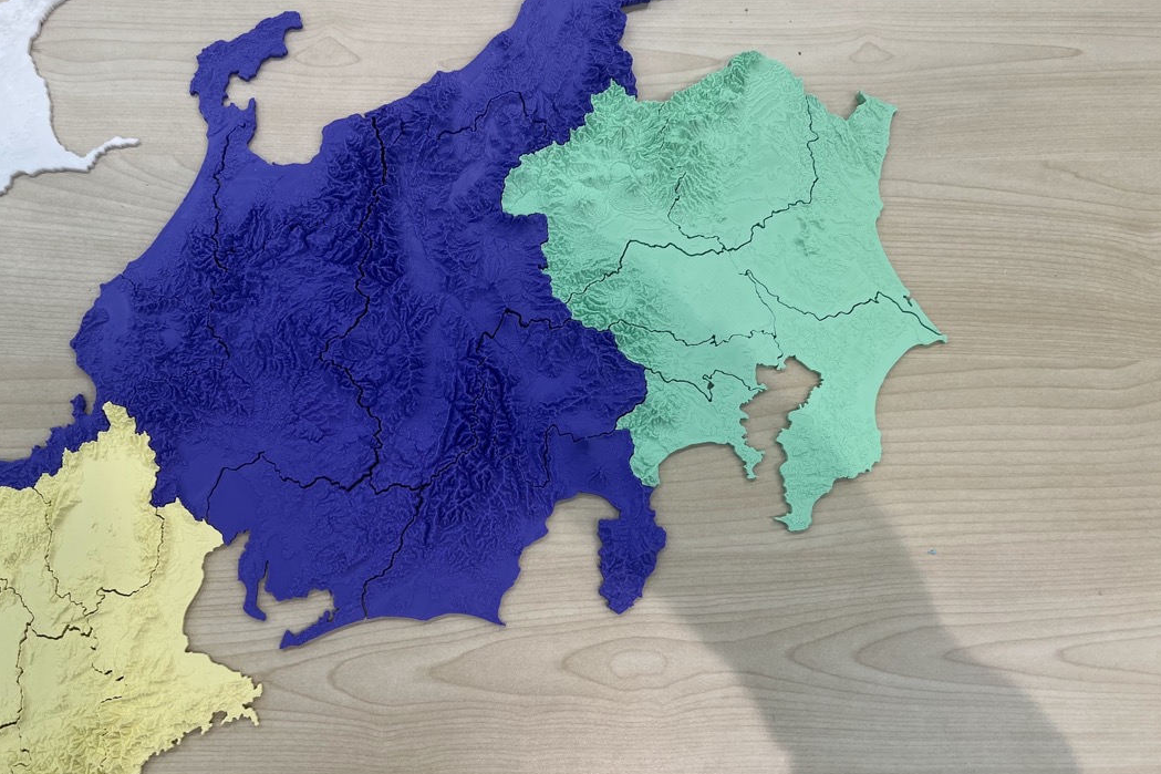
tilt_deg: -79.4
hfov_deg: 56.9
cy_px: 357
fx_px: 1064
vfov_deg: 39.9
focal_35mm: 33
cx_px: 476
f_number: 1.5
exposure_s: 1/204
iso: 40
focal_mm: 5.7
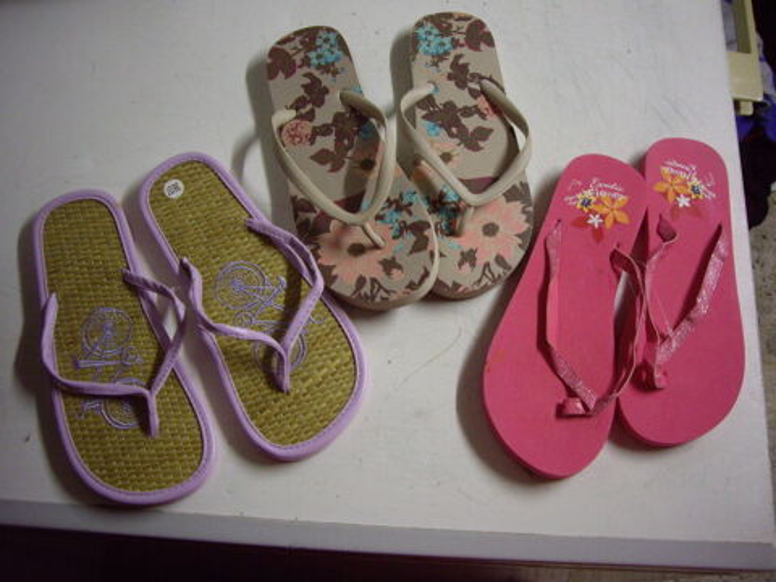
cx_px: 388
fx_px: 852
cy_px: 291
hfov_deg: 49.0
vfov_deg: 37.7
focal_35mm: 38
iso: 200
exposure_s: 1/13
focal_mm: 6.2
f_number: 2.7
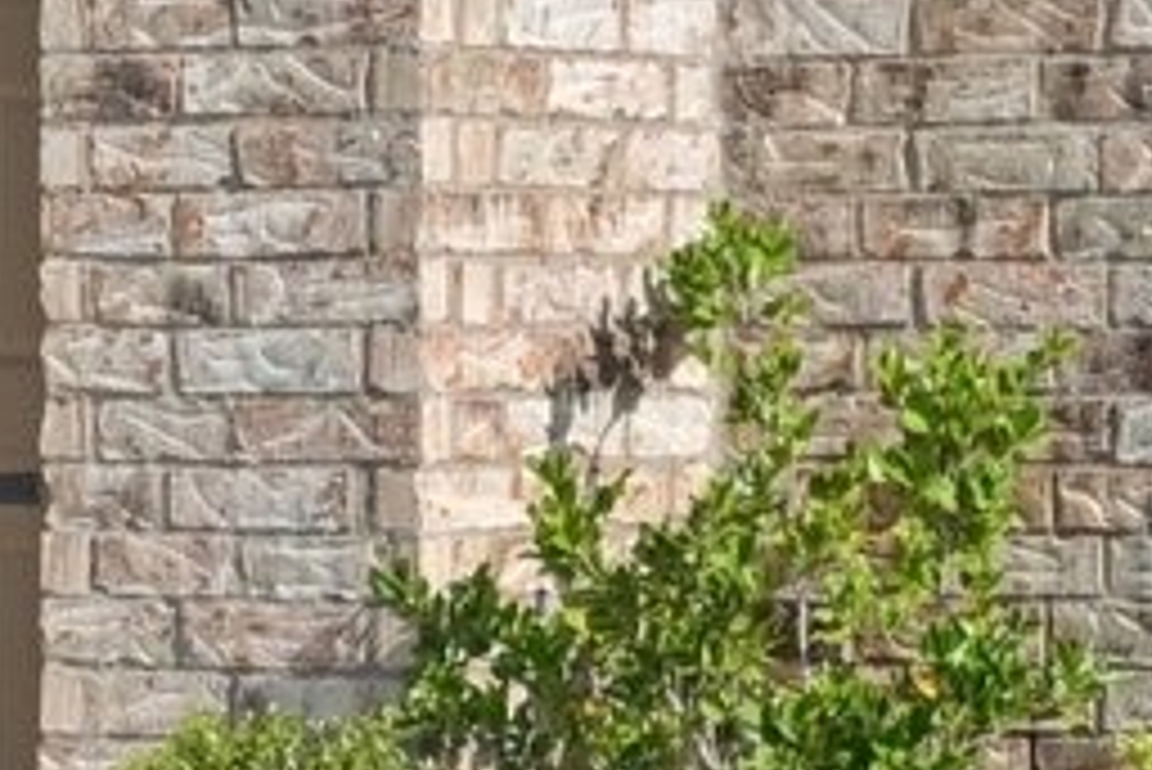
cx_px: 738
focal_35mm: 224
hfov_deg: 9.2
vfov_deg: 6.0
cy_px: -678
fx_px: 7172
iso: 400
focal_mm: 28
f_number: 8
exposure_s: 1/1250
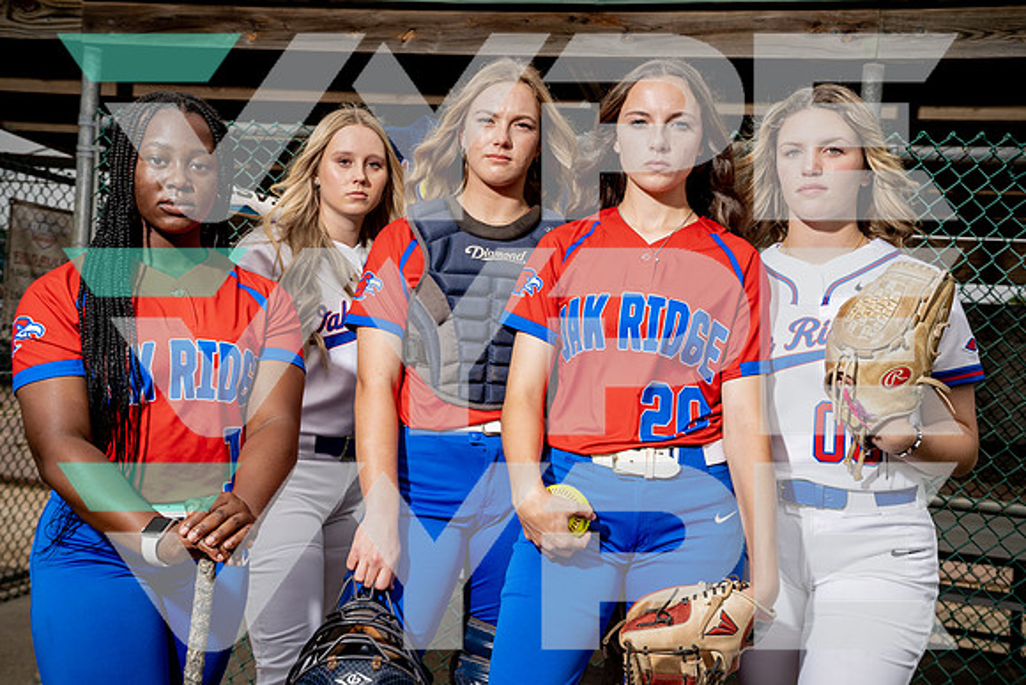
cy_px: 342
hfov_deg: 50.7
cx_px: 513
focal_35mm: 38
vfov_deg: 35.1
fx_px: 1083
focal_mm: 38
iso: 100
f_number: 8
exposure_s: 1/250
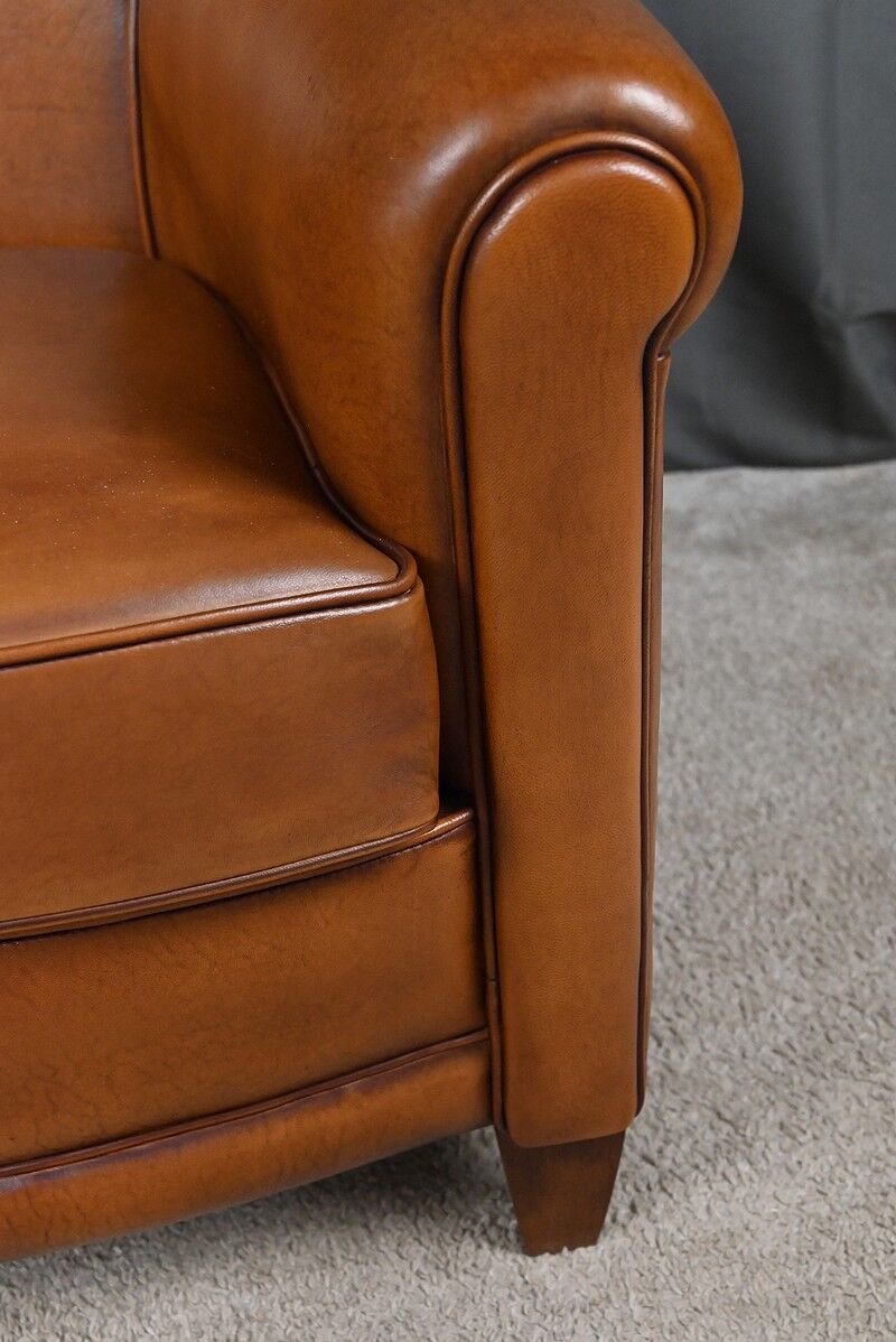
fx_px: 1864
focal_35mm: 50
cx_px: 448
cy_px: 671
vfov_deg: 39.6
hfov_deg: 27.0
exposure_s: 1/60
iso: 5000
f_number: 8
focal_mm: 50
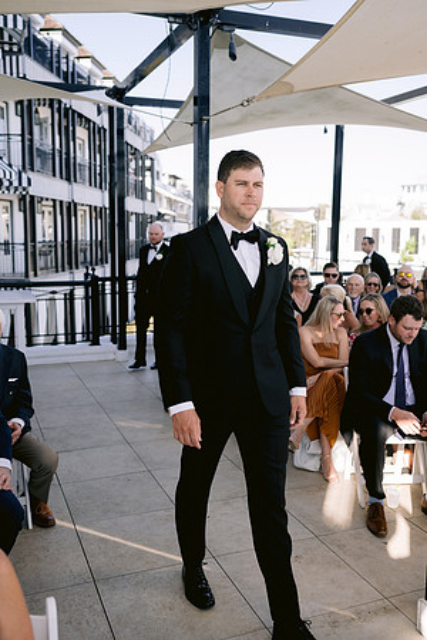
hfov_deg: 37.9
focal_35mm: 35
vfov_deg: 54.4
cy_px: 320
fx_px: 623
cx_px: 214
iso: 200
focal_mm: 35
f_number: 2.8
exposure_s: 1/800
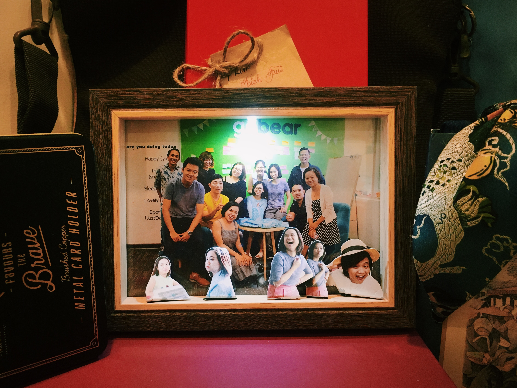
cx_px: 243
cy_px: 186
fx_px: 463
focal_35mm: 31
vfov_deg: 45.4
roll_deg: -0.6
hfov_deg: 58.3
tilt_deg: -12.0
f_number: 2.2
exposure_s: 1/33
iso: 125
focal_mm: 4.15
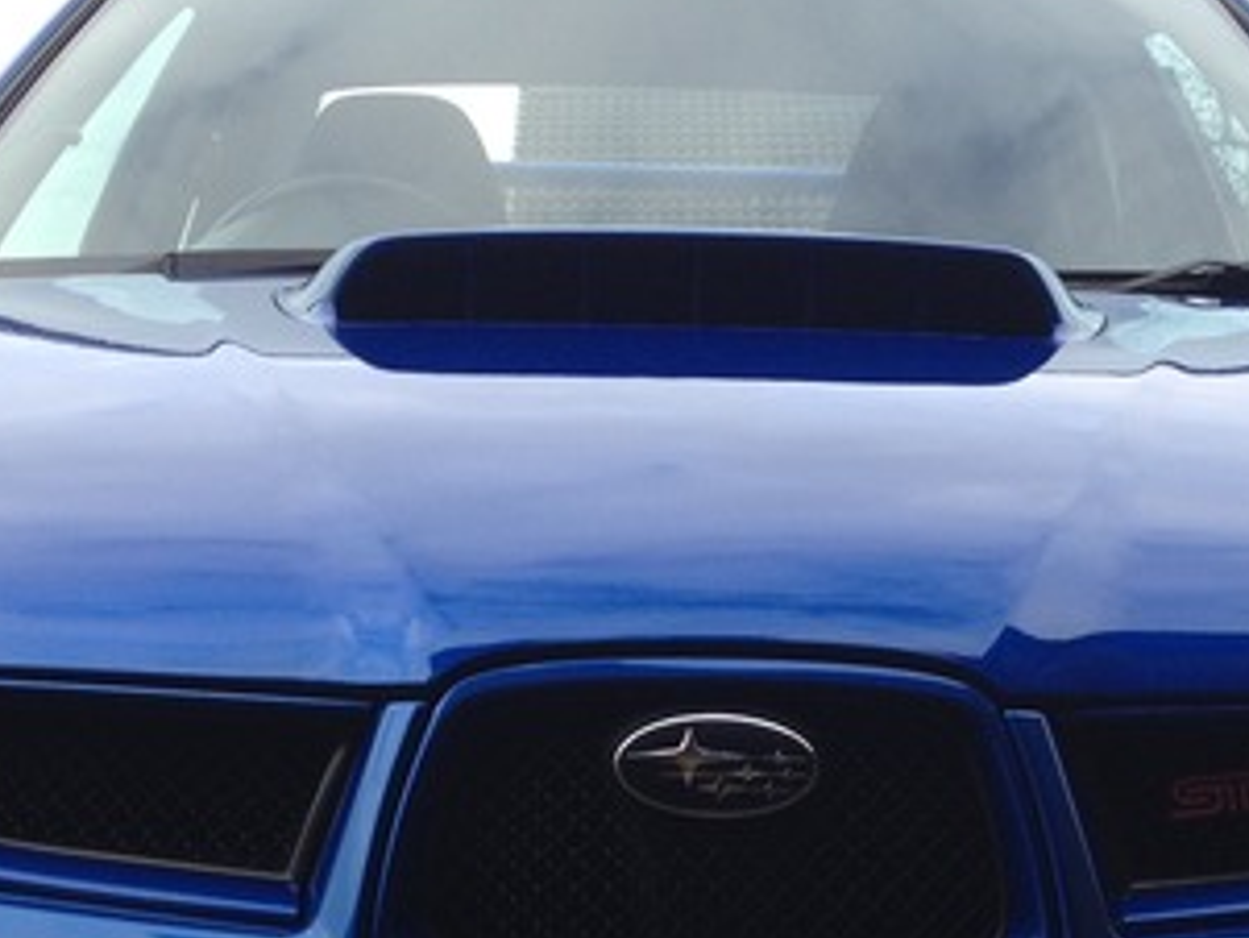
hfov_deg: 21.0
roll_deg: +2.3
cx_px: 809
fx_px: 3357
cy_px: 926
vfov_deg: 15.6
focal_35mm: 93
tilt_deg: -3.7
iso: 50
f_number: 2.4
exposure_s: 1/176
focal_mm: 4.28
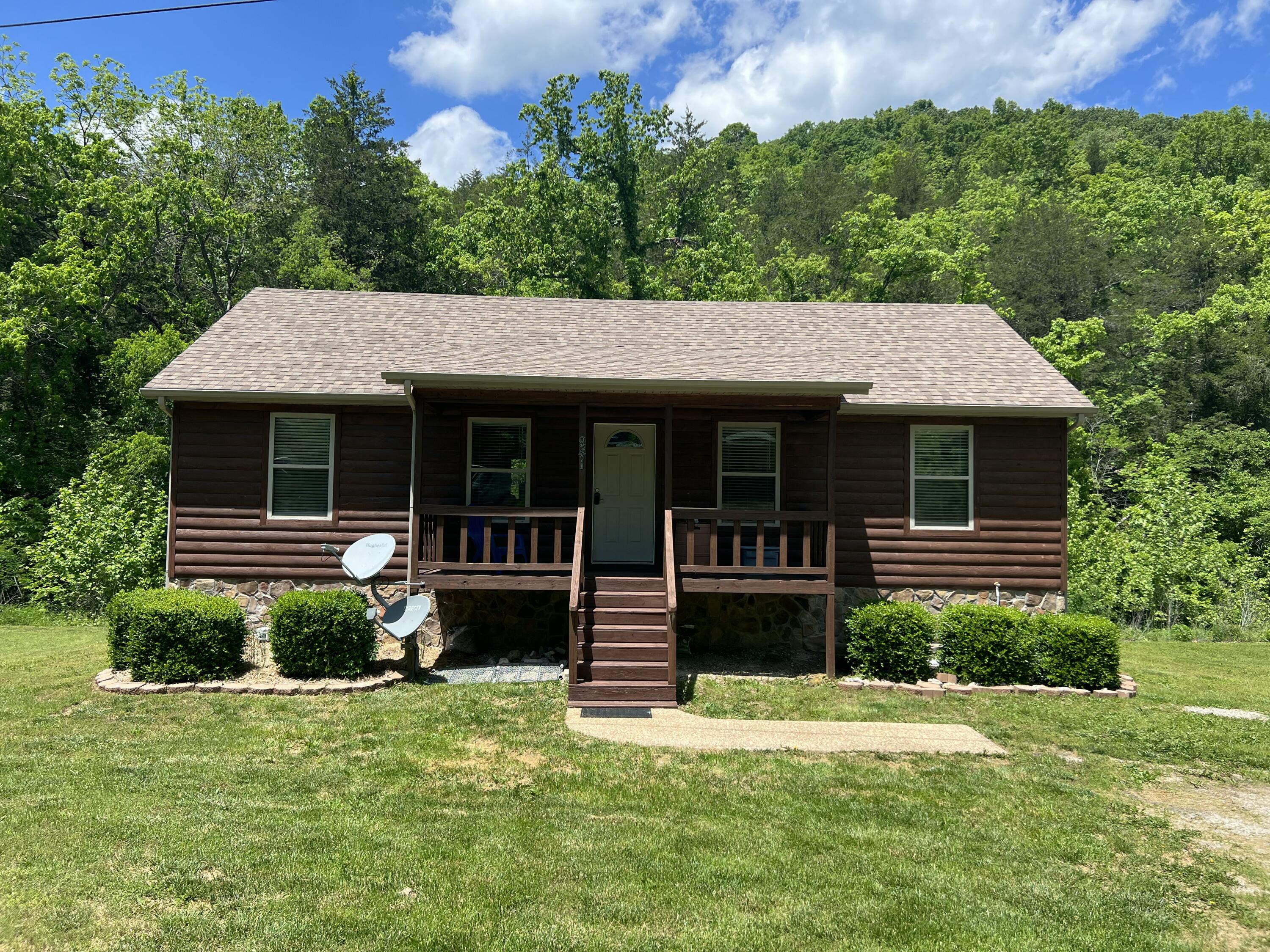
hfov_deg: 67.3
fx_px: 954
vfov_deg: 53.1
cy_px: 476
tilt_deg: +0.7
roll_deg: -0.7
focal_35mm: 26
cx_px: 635
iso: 50
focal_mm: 5.7
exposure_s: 1/2299
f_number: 1.5
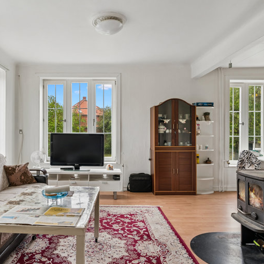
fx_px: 242
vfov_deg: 57.3
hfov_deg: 56.7
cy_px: 132
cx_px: 101
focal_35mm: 28
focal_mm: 21
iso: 800
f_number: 7.1
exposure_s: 1/40
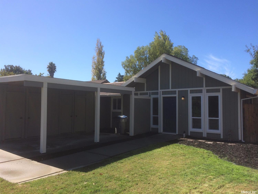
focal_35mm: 29
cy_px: 97
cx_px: 129
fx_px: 216
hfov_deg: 61.7
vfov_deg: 48.2
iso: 32
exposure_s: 1/1642
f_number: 2.2
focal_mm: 4.15
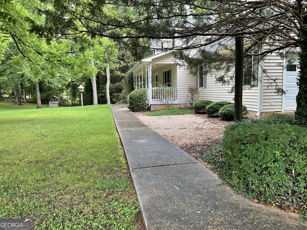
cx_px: 154
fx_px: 257
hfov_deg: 61.7
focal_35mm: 29
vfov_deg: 48.2
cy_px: 115
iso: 25
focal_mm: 3
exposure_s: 1/120
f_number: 1.8
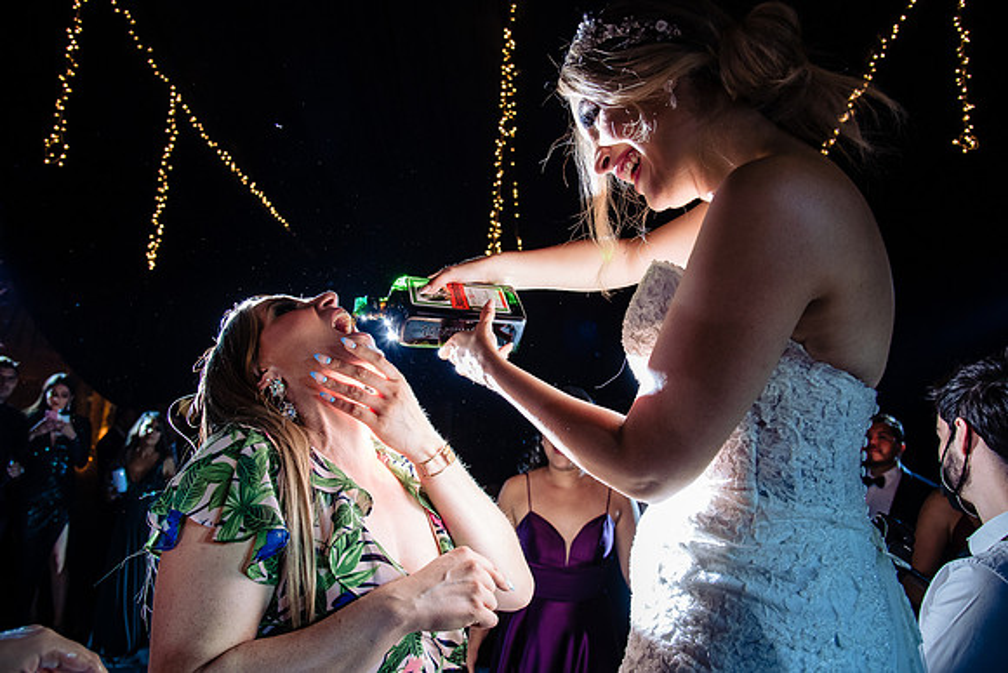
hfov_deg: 70.8
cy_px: 331
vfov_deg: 50.7
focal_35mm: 25
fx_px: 709
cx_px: 495
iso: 2000
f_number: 5.6
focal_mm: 24
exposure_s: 1/125
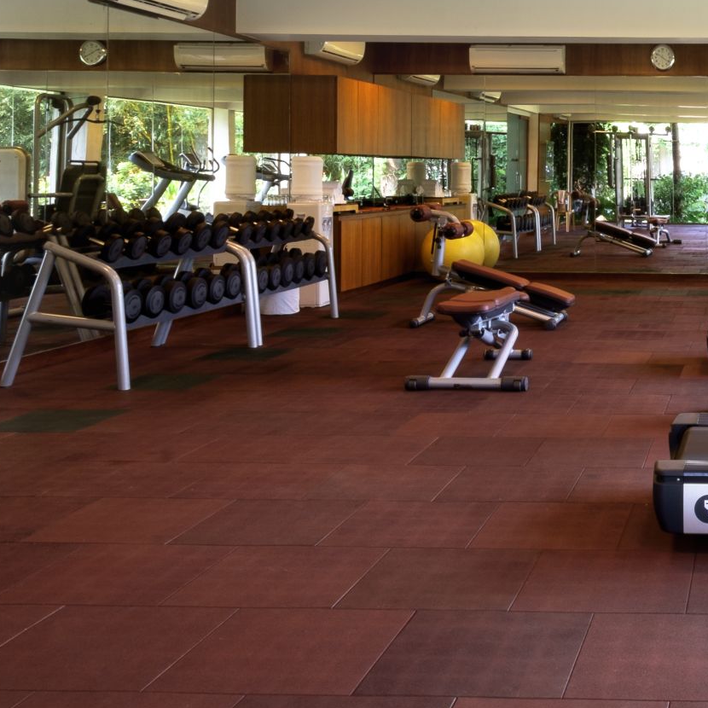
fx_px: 995
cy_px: 193
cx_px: 731
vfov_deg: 38.3
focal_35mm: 43
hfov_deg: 35.0
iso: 200
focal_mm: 14
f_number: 22
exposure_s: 2
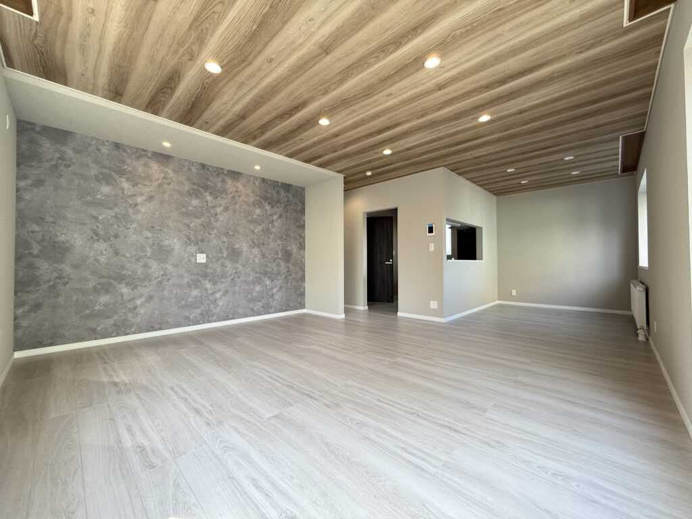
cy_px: 260
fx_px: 280
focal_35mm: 14
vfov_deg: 85.7
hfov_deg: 102.1
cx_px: 346
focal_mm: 2.22
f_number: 2.2
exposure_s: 1/99
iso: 125
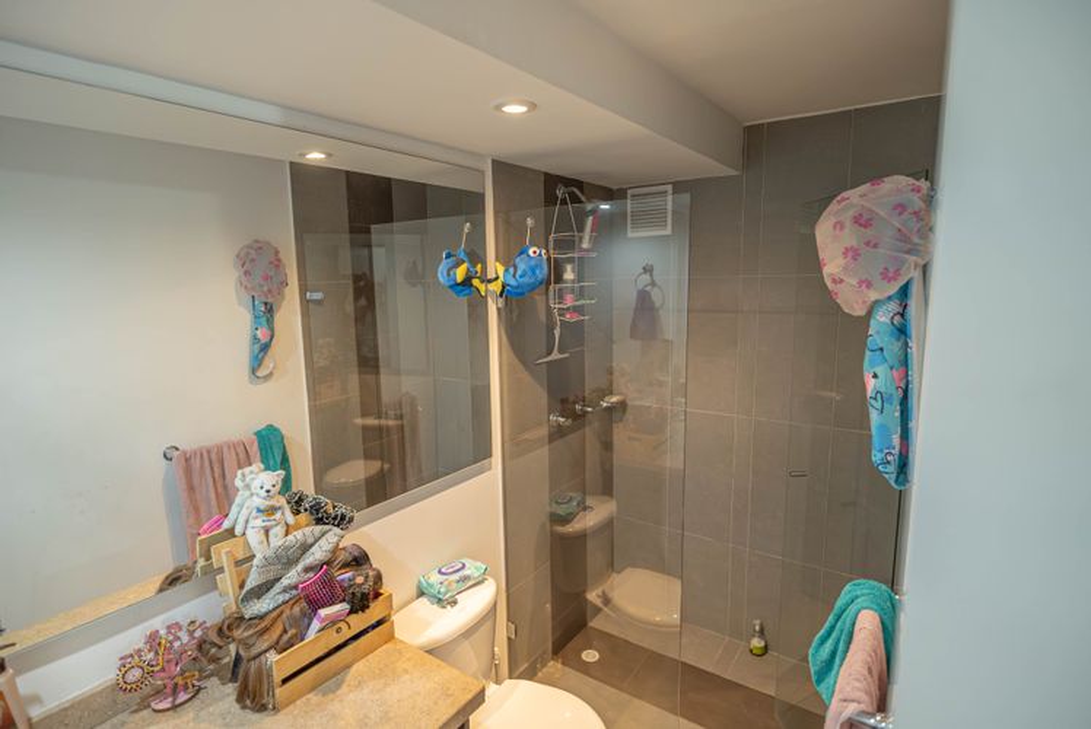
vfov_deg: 68.9
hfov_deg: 91.5
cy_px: 364
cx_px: 546
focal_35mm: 18
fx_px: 532
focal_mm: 16
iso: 1250
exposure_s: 1/160
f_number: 2
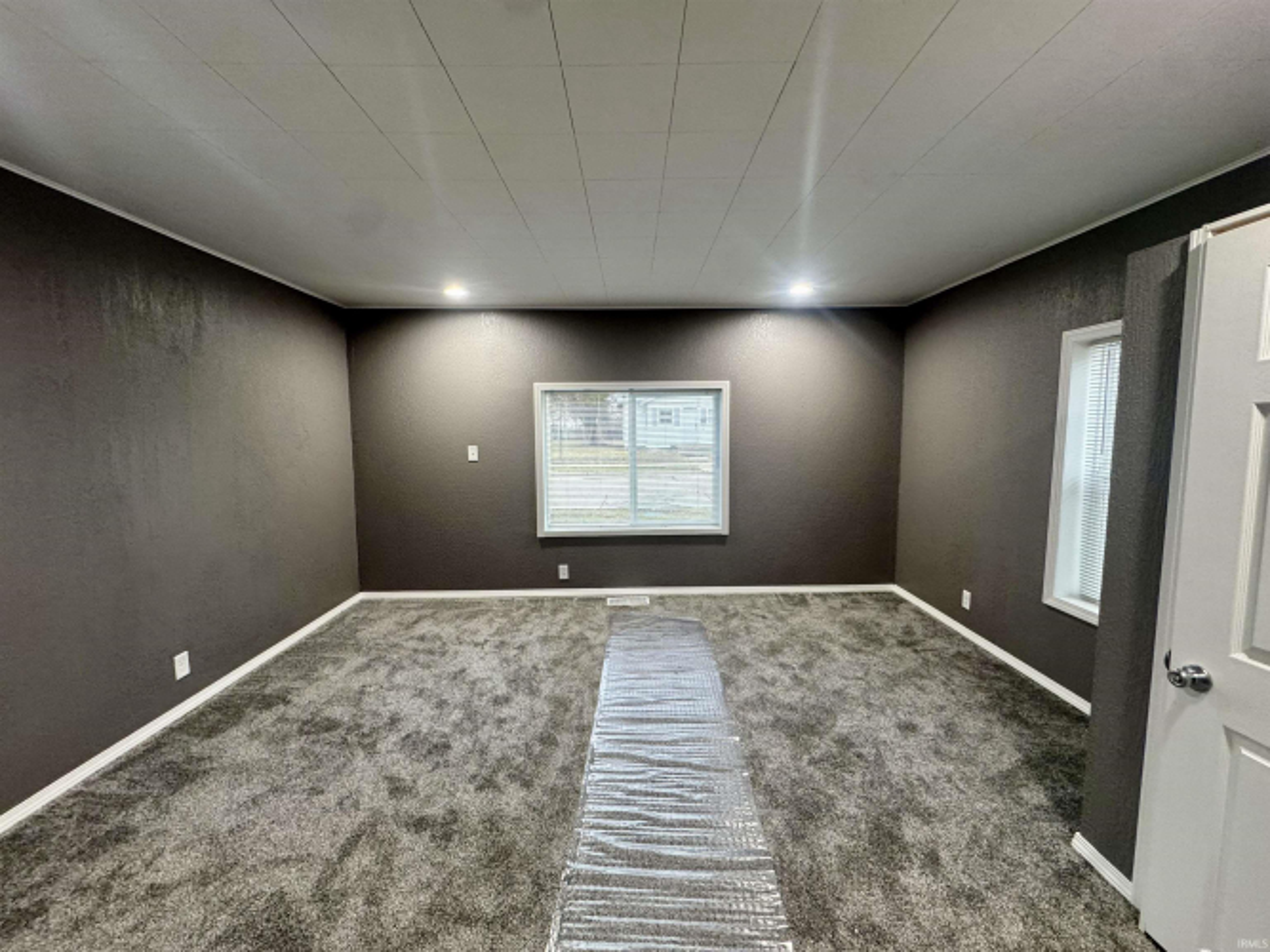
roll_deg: -0.4
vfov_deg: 85.7
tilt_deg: -5.3
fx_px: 514
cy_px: 476
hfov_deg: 102.1
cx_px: 635
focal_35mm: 14
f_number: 2.2
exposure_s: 1/120
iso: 200
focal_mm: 2.22
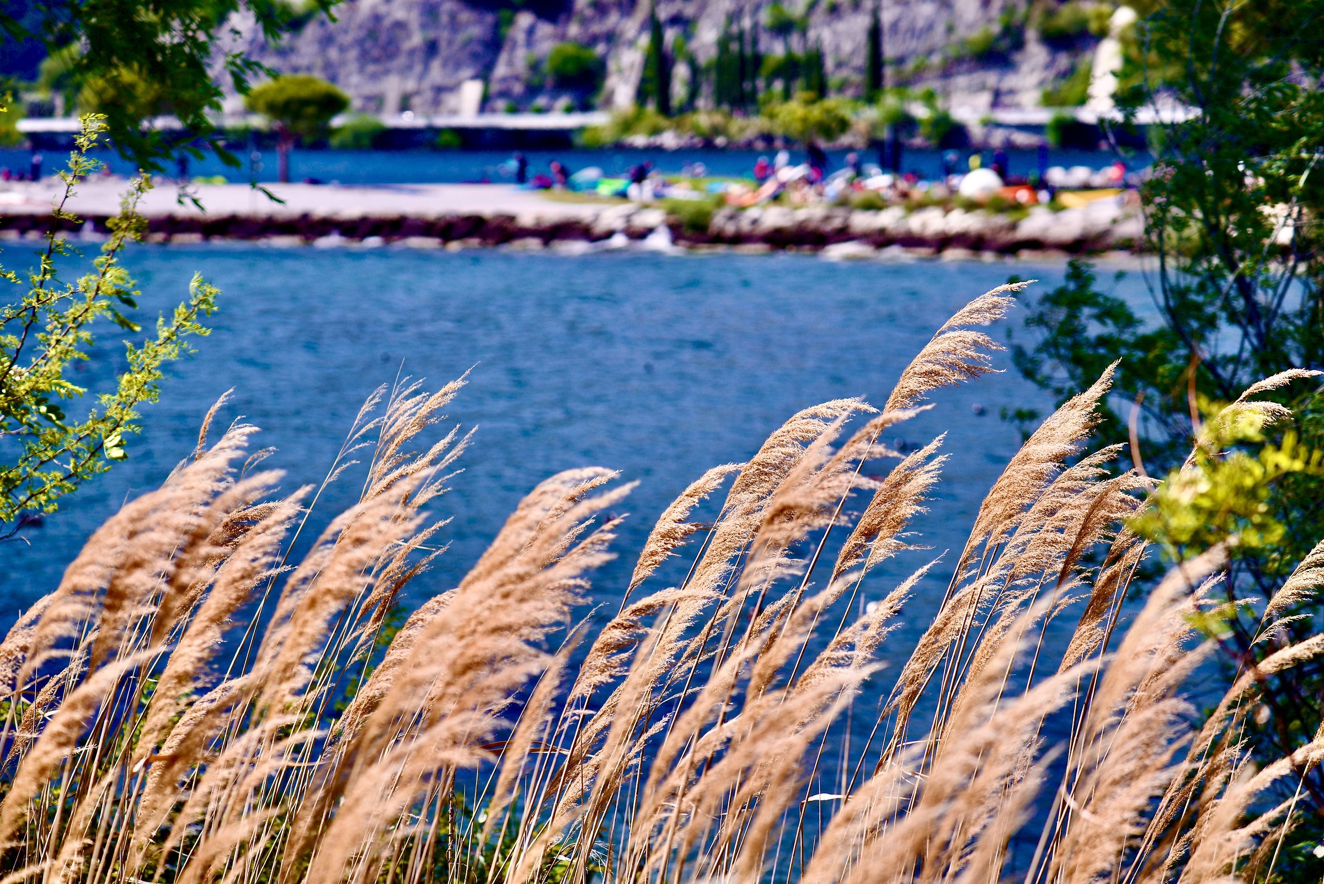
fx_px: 3863
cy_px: 442
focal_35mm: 105
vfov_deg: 13.1
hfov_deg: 19.4
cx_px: 662
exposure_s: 1/500
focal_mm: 105
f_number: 5.6
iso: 320
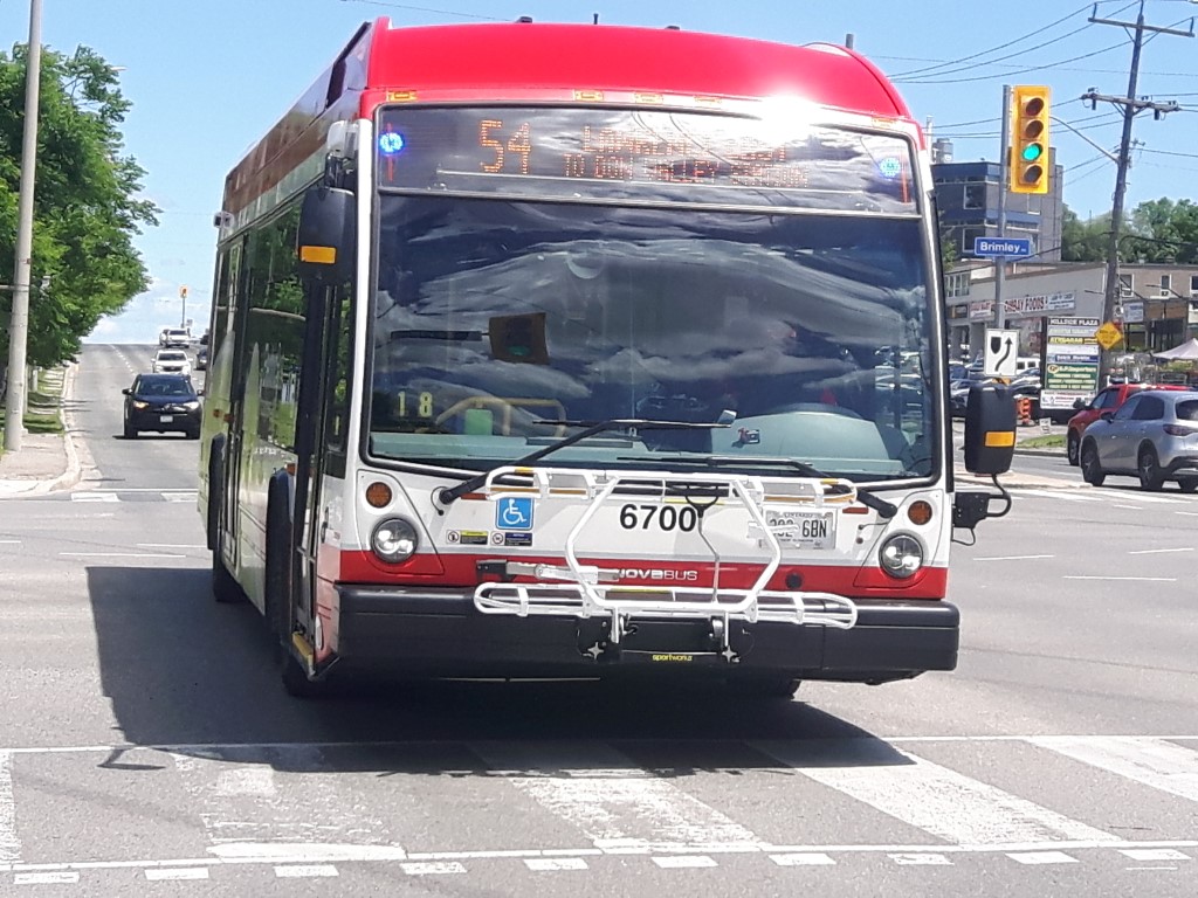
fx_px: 1073
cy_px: 449
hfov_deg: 58.4
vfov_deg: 45.4
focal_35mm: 31
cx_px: 599
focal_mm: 3.7
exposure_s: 1/1094
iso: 40
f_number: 1.9
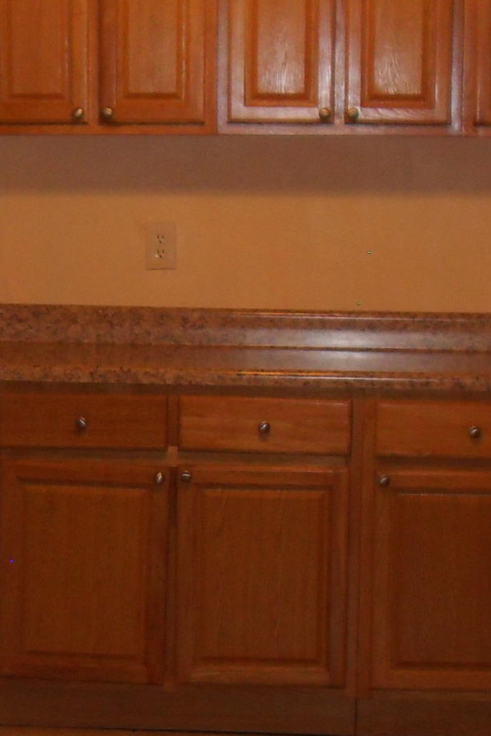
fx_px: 2352
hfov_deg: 11.9
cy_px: 530
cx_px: 177
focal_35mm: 115
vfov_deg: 17.7
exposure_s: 1/45
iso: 100
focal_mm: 6.3
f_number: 2.8
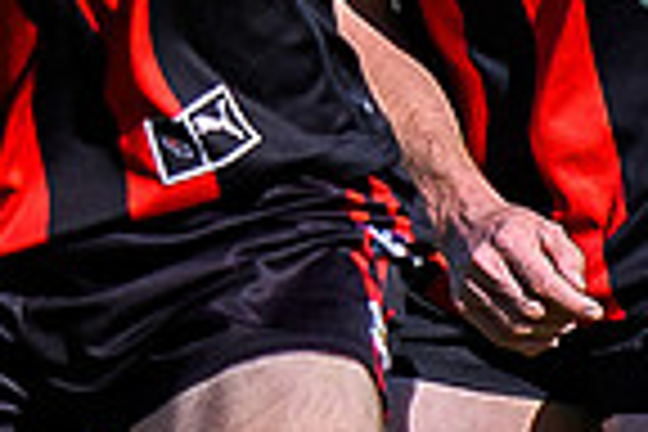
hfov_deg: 0.6
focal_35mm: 3398
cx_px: -209
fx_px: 61159
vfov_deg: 0.4
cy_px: -117
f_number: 2.8
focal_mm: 200
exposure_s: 1/3200
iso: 100
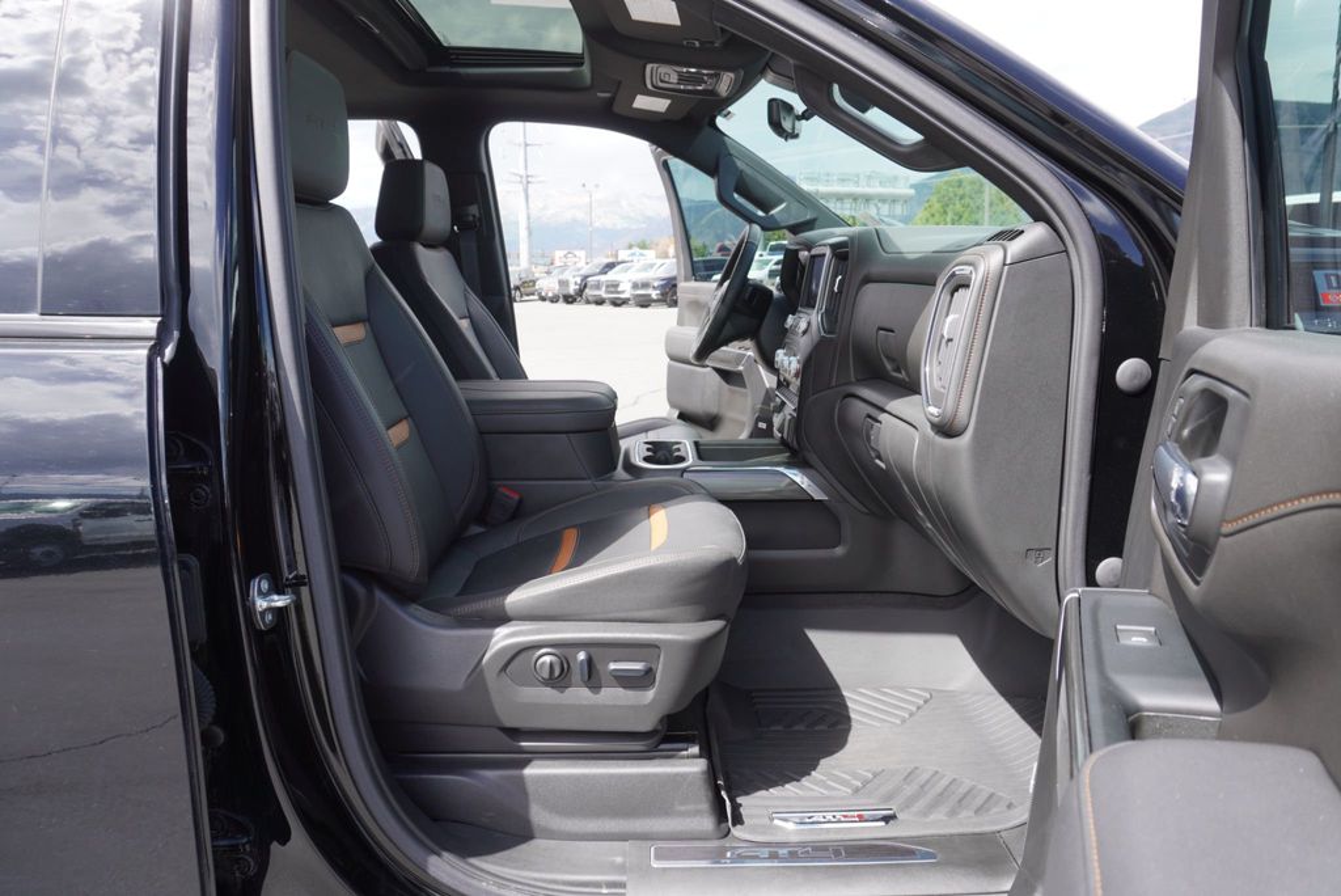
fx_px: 894
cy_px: 448
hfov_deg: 73.7
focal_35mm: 24
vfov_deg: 53.2
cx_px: 670
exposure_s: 1/125
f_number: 5.6
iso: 100
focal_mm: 16
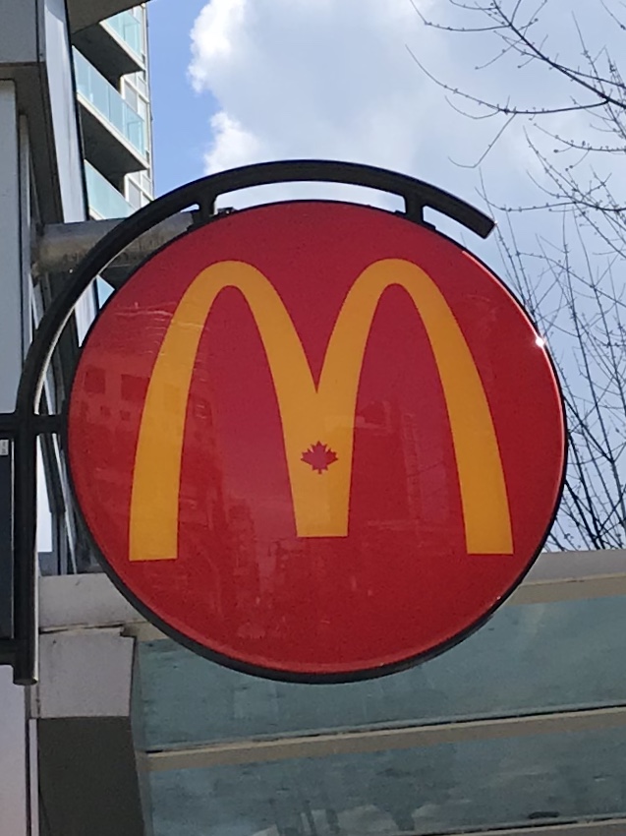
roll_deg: +2.5
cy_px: 418
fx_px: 675
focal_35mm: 28
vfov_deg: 63.5
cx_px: 313
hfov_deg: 49.7
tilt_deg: +23.5
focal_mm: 3.99
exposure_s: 1/2398
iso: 20
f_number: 1.8
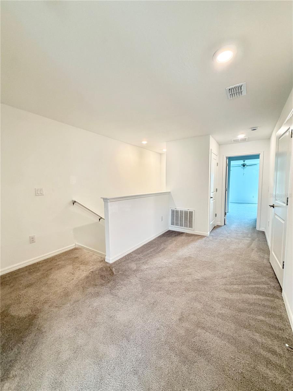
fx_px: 158
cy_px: 196
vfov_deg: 102.1
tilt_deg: -4.8
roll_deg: -0.4
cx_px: 146
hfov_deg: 85.7
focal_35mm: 14
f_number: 2.2
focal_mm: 2.22
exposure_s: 1/120
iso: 250
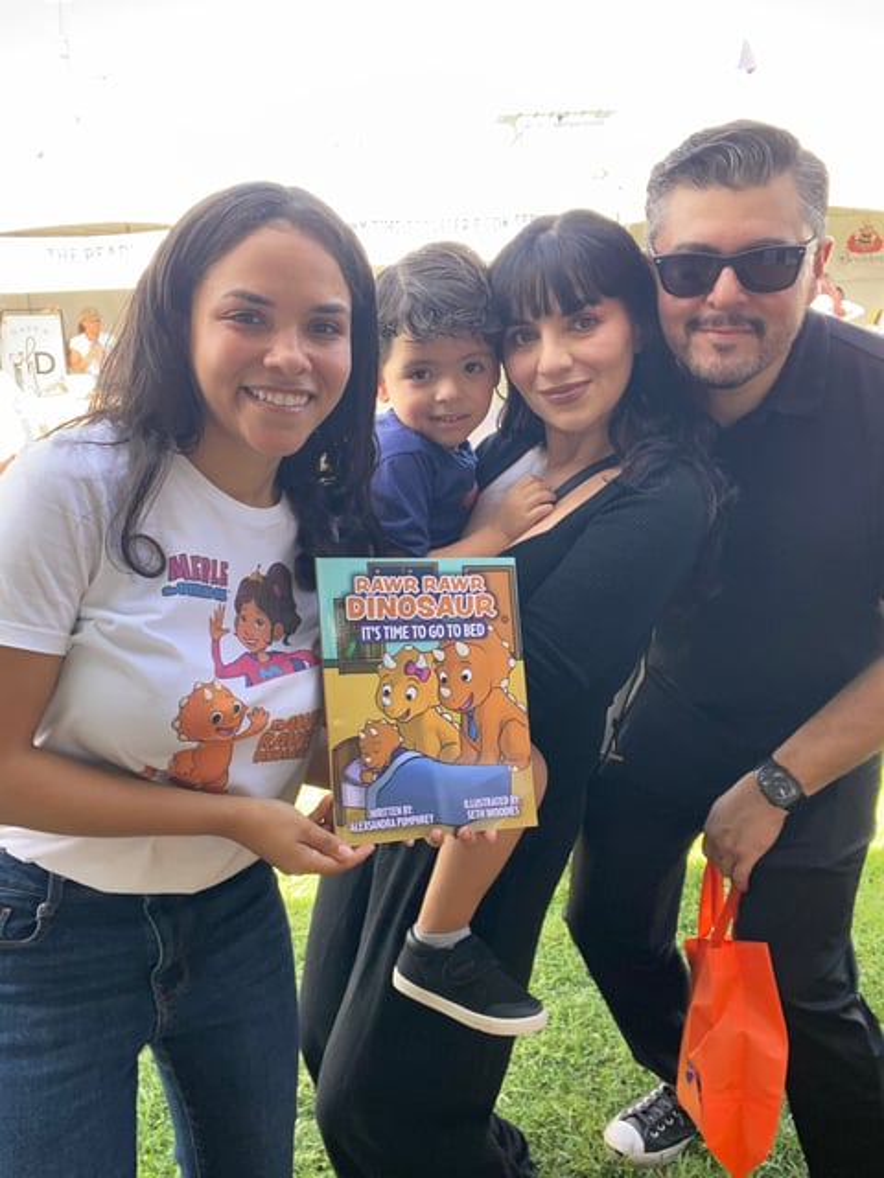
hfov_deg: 46.8
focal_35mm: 30
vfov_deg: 60.0
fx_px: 1021
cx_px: 442
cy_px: 589
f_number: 2.2
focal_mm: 2.71
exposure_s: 1/122
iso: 50
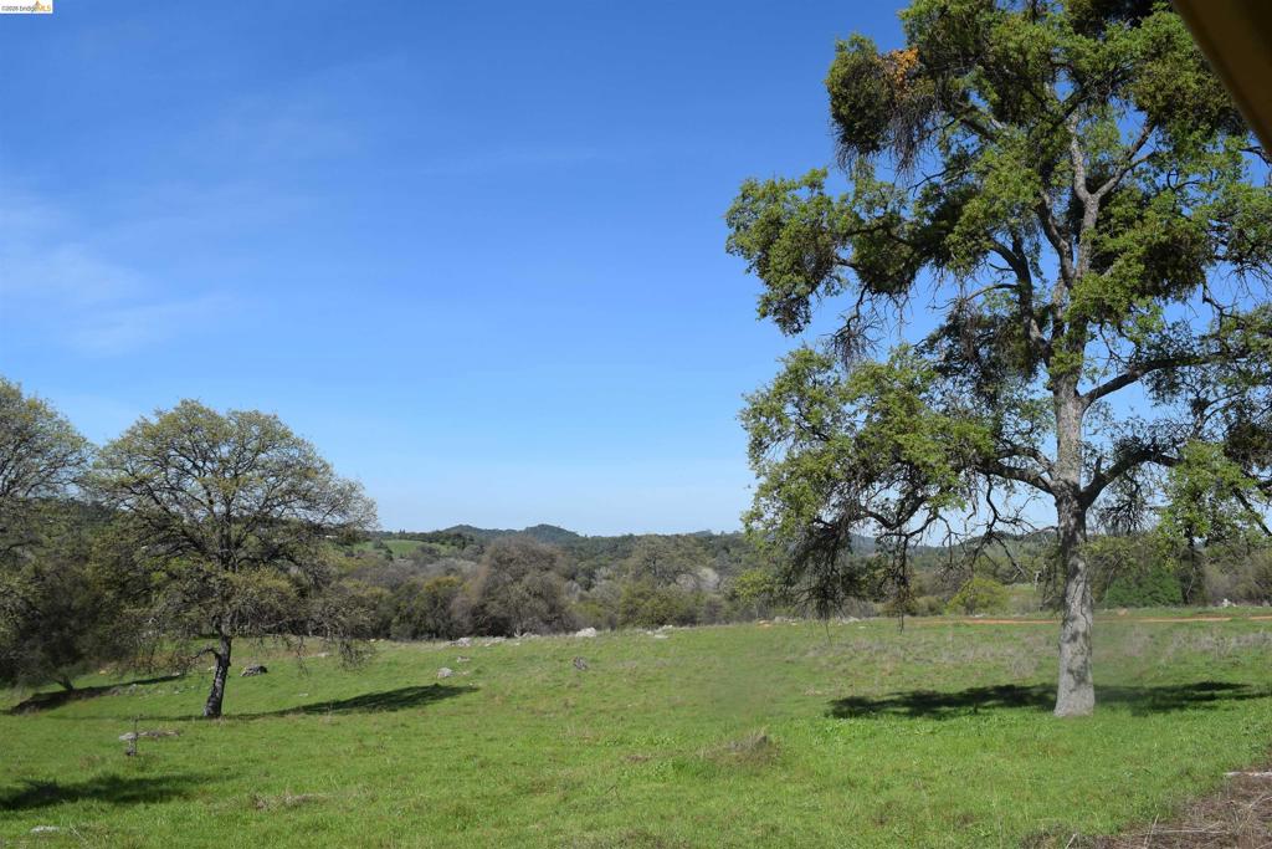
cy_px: 424
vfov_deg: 47.9
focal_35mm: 27
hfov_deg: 67.4
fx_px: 954
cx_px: 636
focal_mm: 18
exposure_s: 1/500
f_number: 8
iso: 200
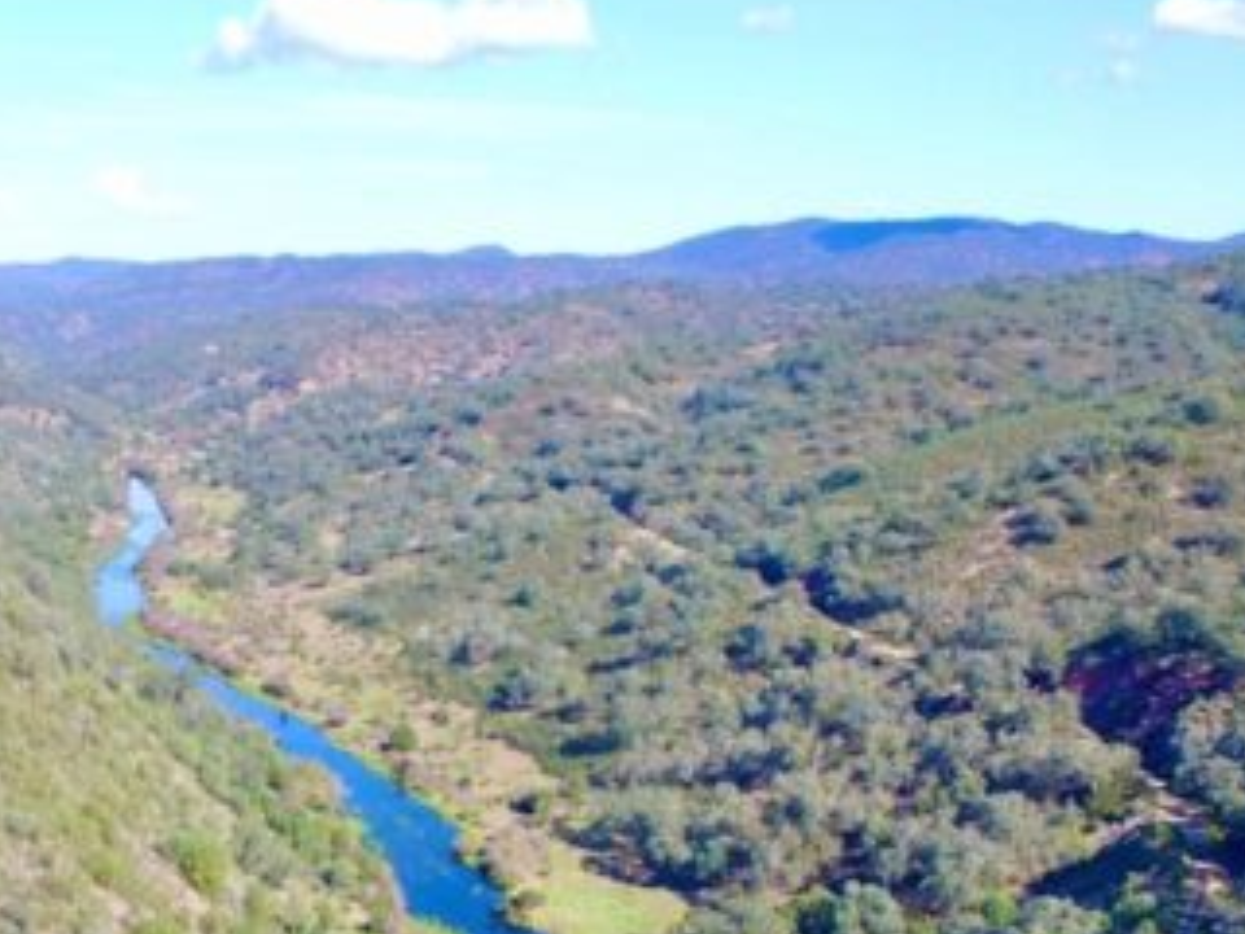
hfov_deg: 38.6
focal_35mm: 48
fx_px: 1726
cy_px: 876
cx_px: 300
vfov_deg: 28.8
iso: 100
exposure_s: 1/351
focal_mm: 3.61
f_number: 2.8
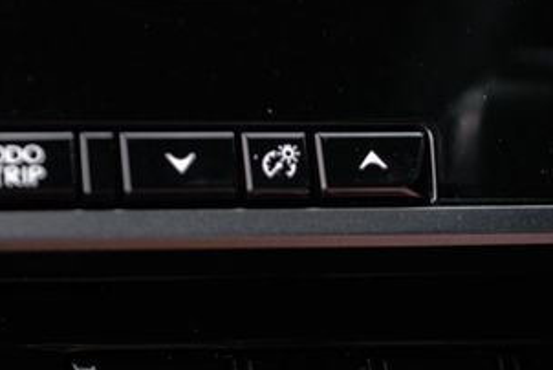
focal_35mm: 127
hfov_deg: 16.1
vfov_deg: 10.7
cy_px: 384
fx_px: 1953
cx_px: 335
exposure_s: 1/200
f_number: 5
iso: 500
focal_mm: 60
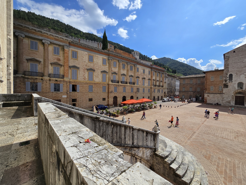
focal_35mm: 13
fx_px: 92
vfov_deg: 89.9
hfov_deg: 106.2
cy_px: 92
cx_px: 123
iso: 50
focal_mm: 2.2
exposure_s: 1/3778
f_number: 2.2
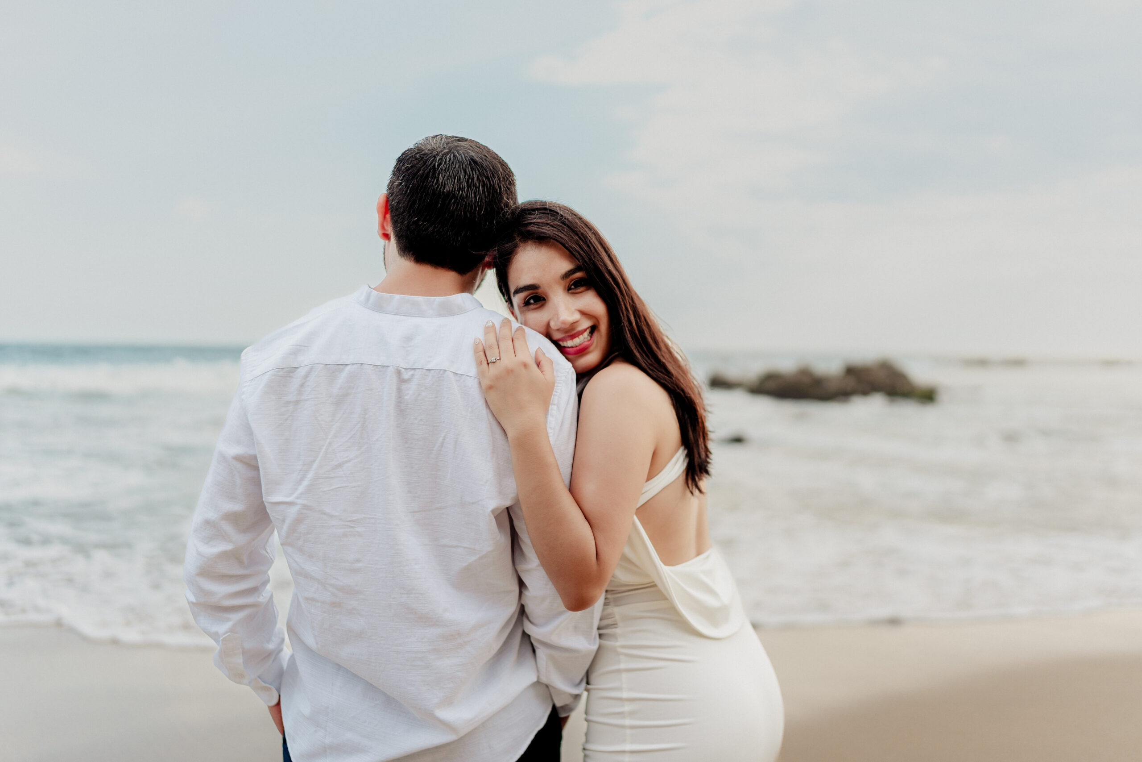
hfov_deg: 54.4
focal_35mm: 35
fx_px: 1110
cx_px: 571
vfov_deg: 37.9
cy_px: 381
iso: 100
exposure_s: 1/2500
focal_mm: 35
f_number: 1.4
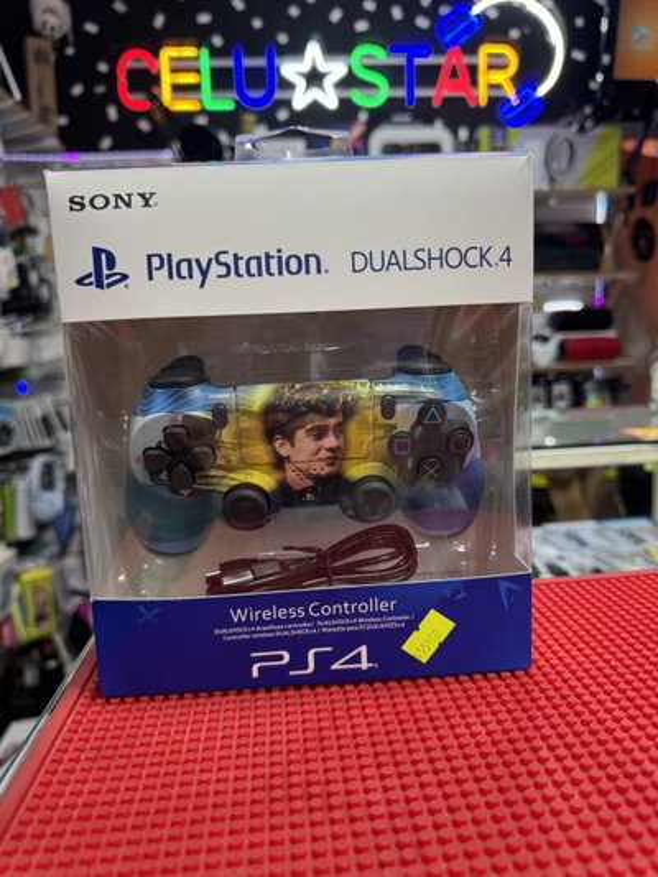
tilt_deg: -7.6
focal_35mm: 24
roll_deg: +2.7
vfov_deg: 71.6
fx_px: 608
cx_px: 329
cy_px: 438
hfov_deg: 56.8
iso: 160
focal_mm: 6.76
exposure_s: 1/100
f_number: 1.78
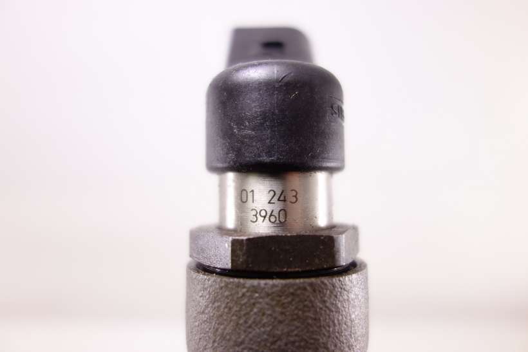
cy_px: 176
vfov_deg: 46.4
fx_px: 411
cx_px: 264
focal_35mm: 28
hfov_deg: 65.5
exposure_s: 1/100
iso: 125
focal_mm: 10.4
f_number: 2
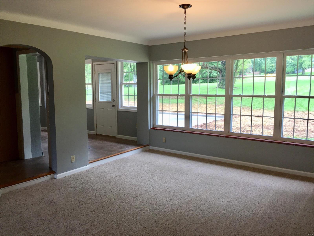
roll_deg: -0.9
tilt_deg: -5.2
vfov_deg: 48.2
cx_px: 157
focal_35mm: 29
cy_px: 118
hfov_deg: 61.7
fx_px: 263
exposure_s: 1/120
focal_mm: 4.15
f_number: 2.2
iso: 50
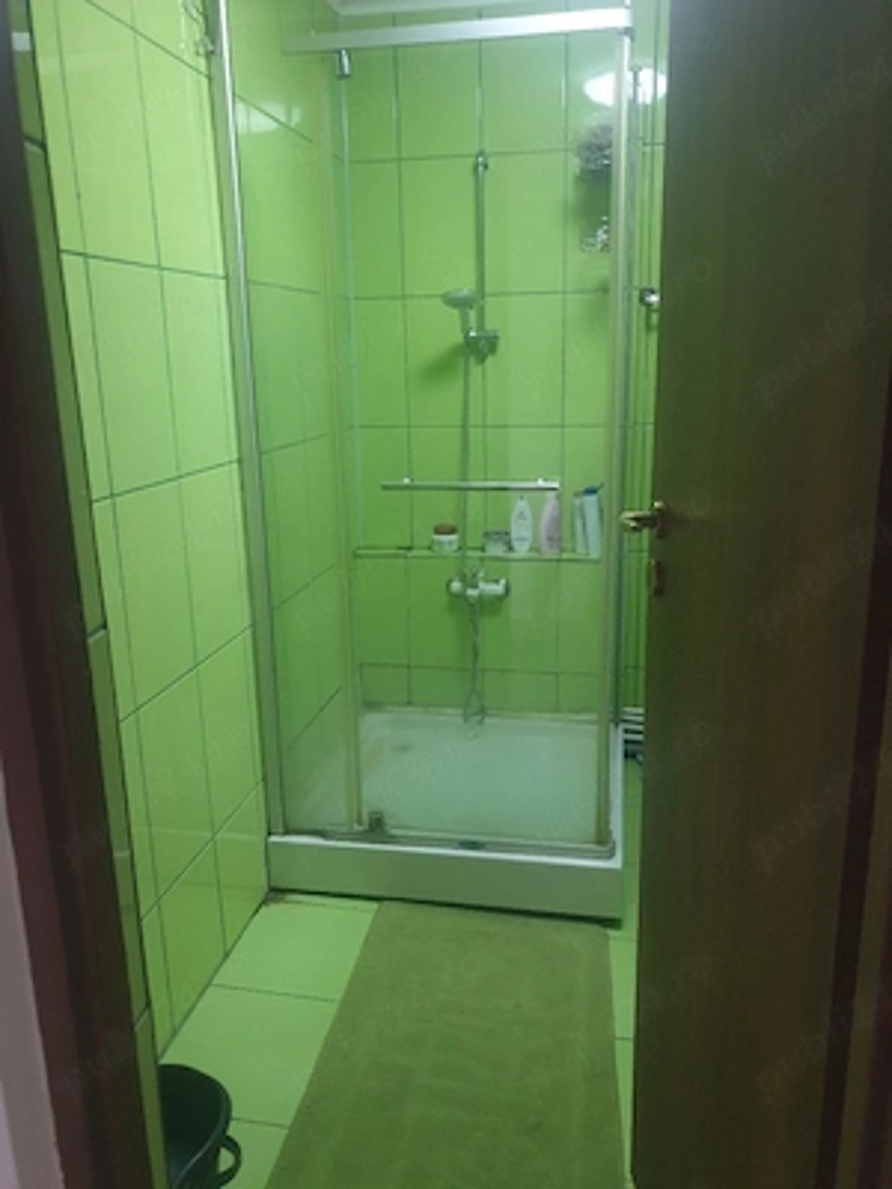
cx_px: 446
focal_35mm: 26
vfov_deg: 67.3
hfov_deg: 53.1
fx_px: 893
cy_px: 594
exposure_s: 1/36.1
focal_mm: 4.3
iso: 250
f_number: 1.5
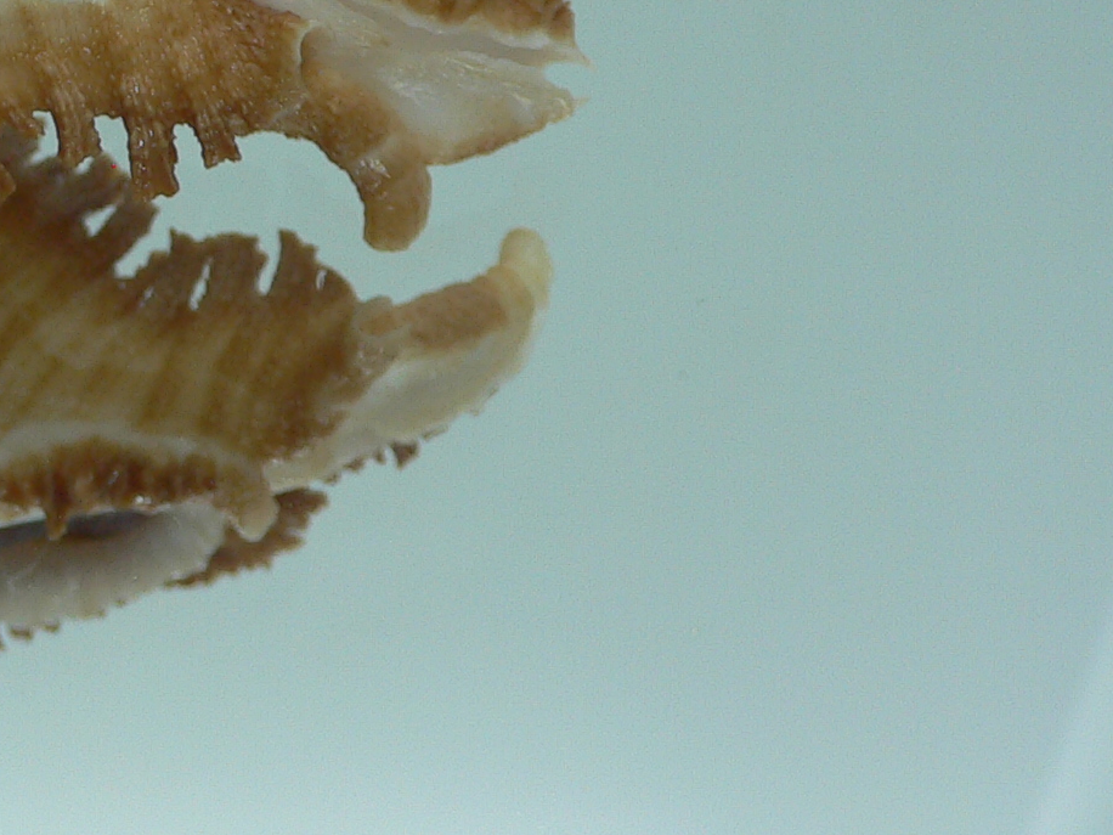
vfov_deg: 18.6
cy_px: -15
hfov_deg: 24.1
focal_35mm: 77
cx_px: -23
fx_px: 2476
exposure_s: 1/60
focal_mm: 4.6
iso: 80
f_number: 2.8
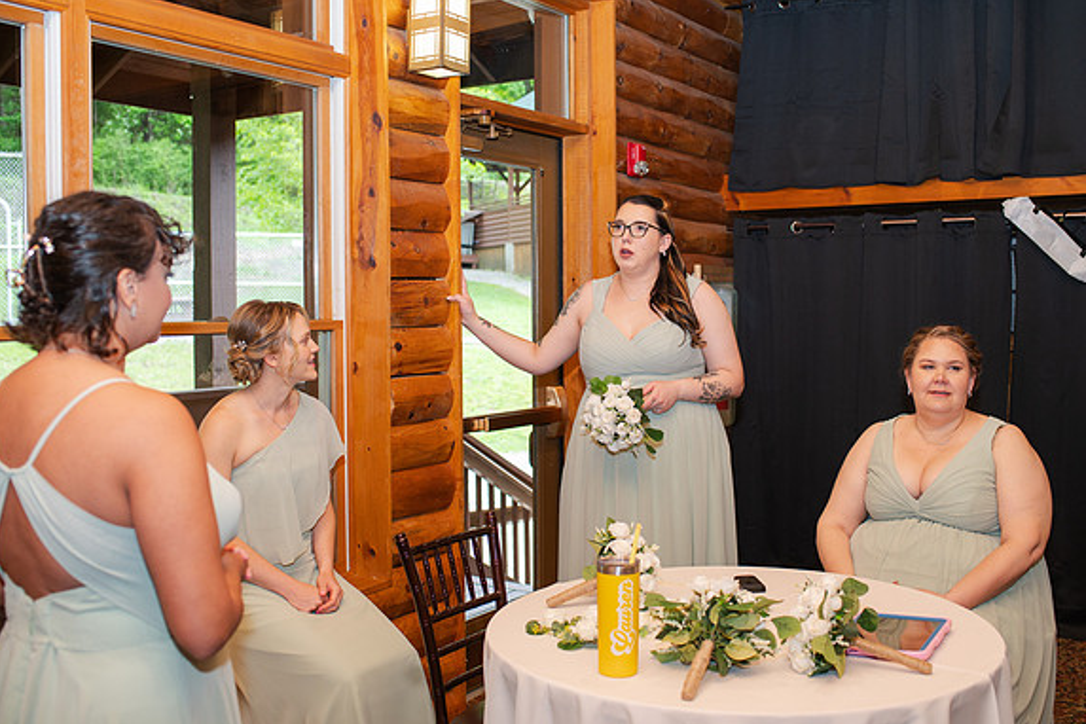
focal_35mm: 37
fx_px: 1116
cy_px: 347
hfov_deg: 51.9
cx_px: 569
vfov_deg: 35.9
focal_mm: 35
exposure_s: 1/200
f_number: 3.5
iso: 800
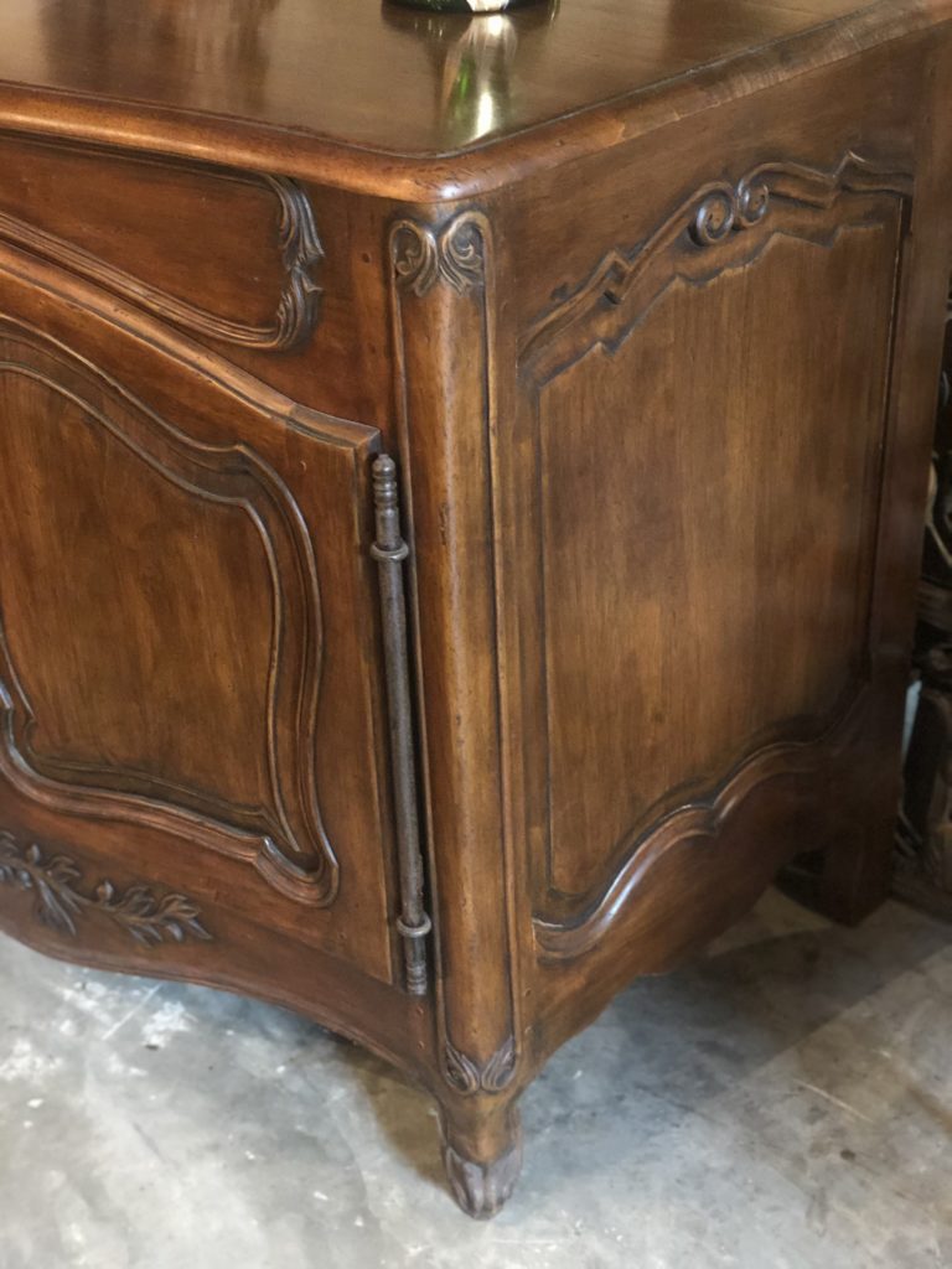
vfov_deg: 36.8
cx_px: 476
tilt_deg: -31.1
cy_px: 634
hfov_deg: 28.0
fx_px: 1907
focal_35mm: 52
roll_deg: +1.9
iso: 200
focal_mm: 6
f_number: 2.4
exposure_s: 1/8
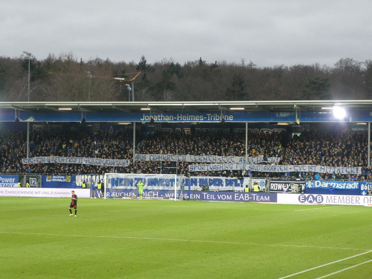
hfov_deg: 18.5
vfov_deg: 14.0
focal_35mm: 106
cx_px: 186
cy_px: 140
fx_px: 1139
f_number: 5.1
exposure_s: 1/80
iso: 500
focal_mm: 19
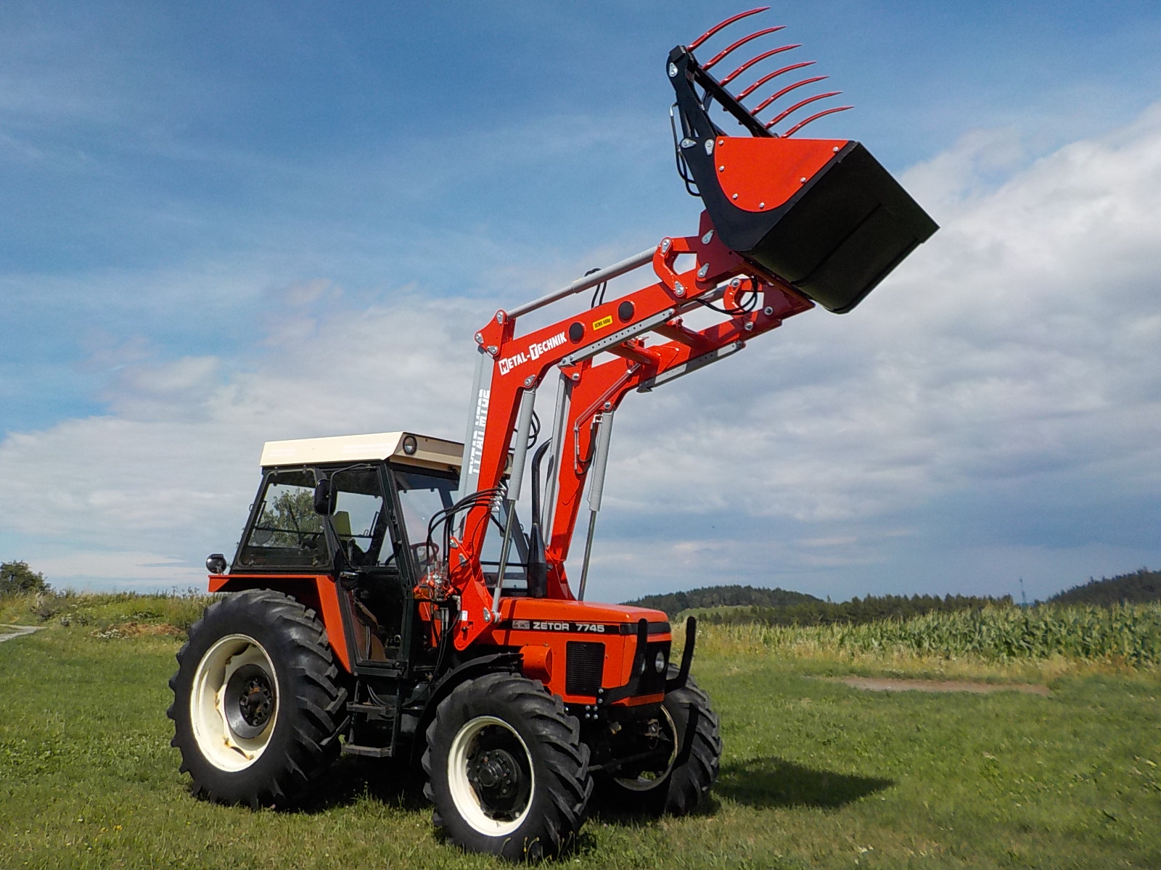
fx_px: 1006
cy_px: 435
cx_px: 580
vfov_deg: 46.8
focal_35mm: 30
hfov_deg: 60.0
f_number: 6.6
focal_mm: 4.1
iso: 125
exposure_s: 1/640
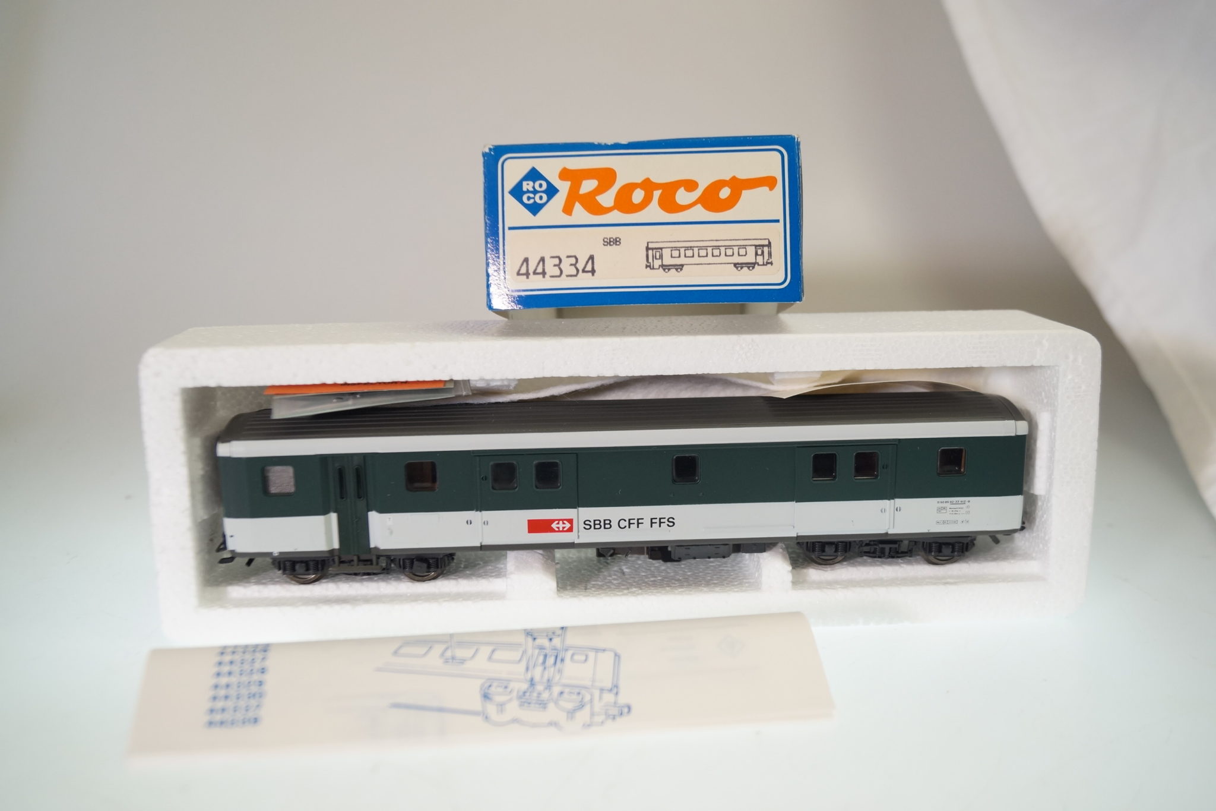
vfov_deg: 36.9
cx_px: 608
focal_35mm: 36
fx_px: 1216
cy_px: 406
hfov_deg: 53.1
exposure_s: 1/160
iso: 400
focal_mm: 24
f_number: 4
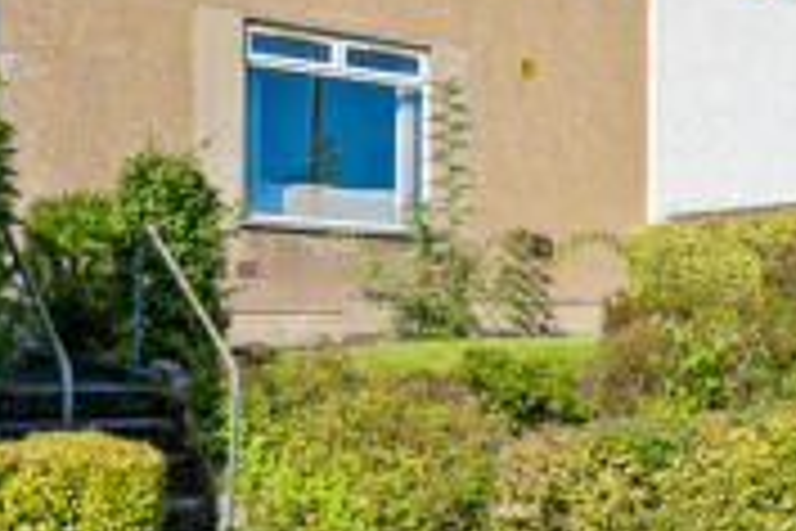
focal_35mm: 43
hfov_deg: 45.4
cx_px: 369
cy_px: 146
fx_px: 951
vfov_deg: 30.8
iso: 50
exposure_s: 1/160
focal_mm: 16
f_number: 6.3
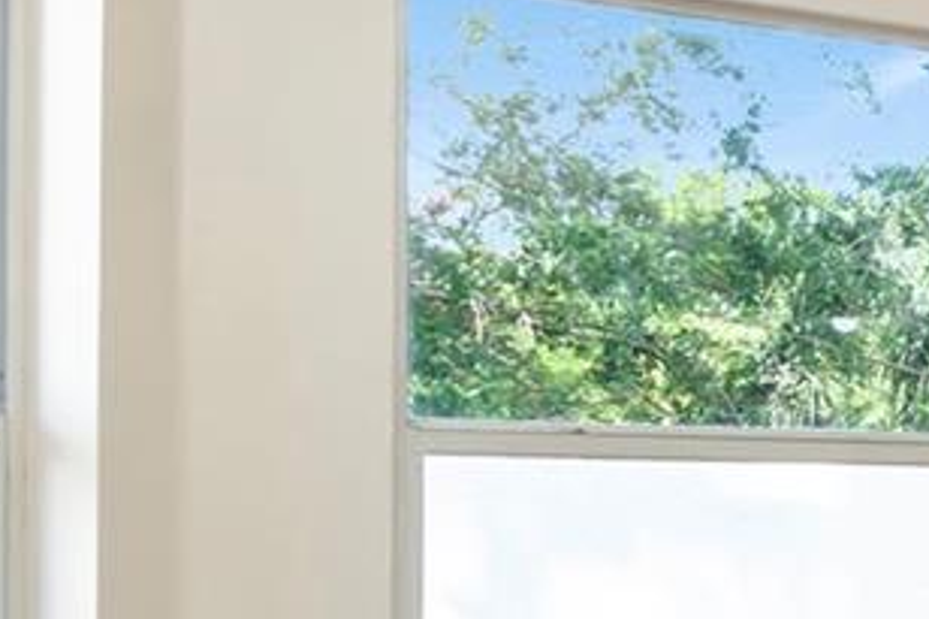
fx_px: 2012
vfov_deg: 17.3
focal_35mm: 78
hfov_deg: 15.8
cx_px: 2123
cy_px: 495
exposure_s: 1/60
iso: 200
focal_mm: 10
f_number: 8
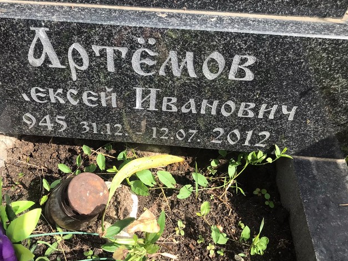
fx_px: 362
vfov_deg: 39.7
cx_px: 141
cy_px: 124
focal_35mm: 36
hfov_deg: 51.0
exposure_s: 1/958
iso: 20
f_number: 1.8
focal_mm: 3.99
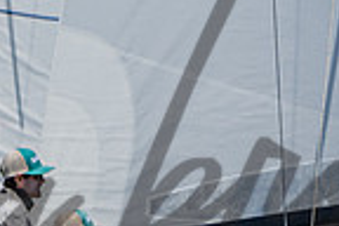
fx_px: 15263
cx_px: 367
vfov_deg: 0.8
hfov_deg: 1.3
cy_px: 52
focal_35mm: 1621
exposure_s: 1/2500
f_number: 6.3
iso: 400
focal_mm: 210
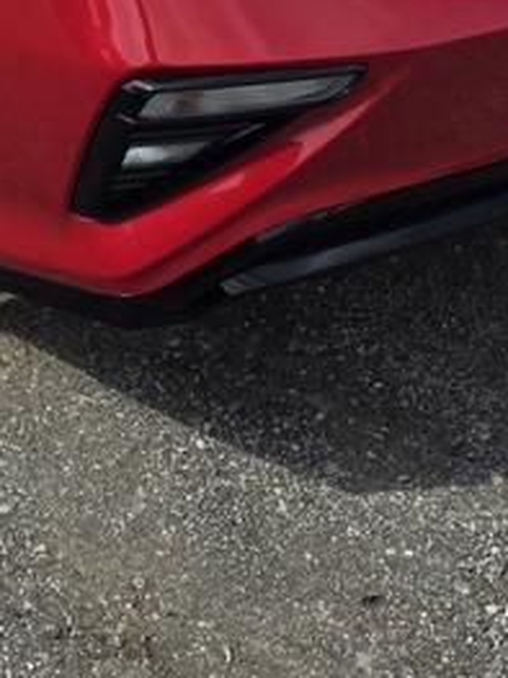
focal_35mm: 84
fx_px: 1645
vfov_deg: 21.9
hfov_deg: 17.4
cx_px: 101
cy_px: -85
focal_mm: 6.25
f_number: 1.7
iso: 80
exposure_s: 1/6355
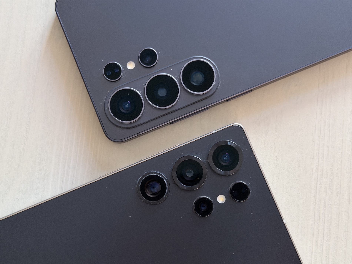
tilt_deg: -83.4
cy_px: 132
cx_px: 176
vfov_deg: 30.3
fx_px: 488
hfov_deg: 39.7
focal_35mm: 48
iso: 640
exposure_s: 1/30
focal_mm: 6.76
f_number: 1.78
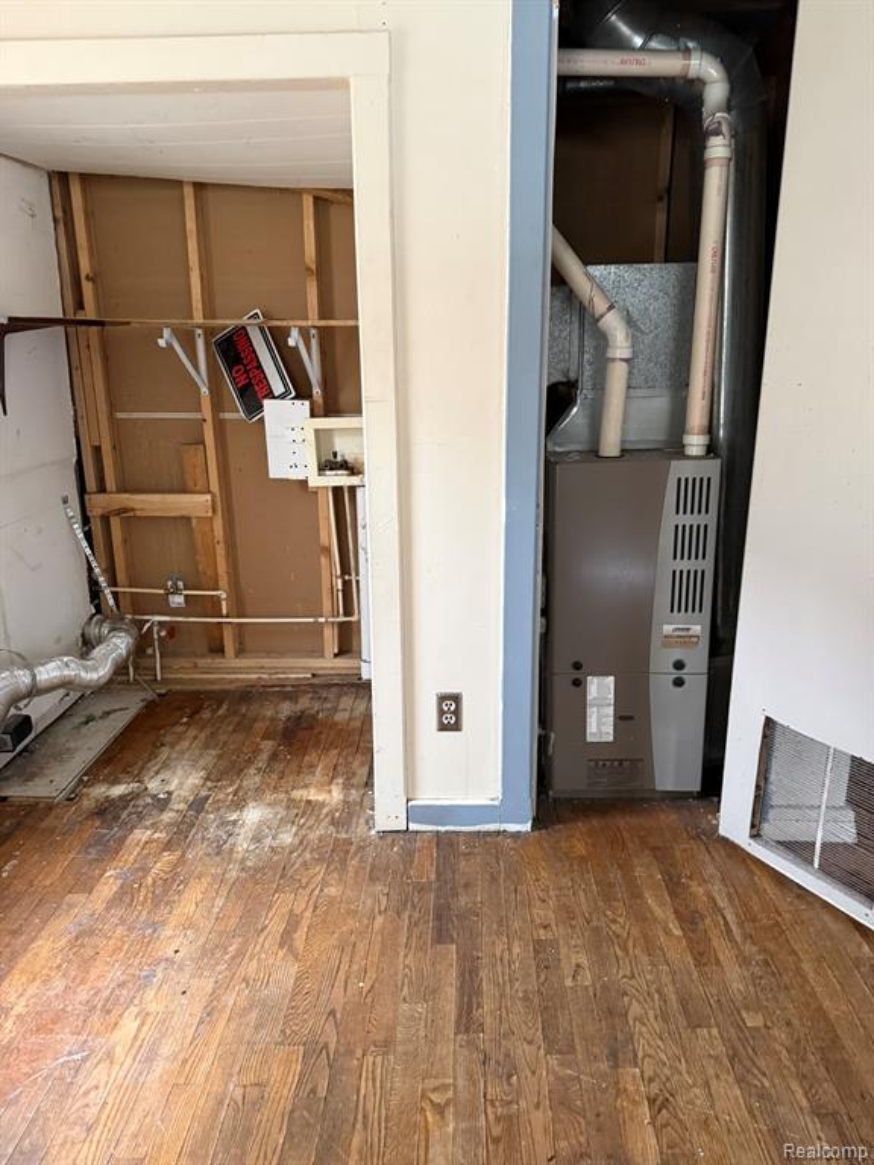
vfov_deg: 71.6
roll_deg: +0.0
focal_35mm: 24
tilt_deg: -13.7
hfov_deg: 56.8
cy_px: 582
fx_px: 808
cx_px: 437
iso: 640
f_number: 1.78
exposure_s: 1/60
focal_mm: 6.76
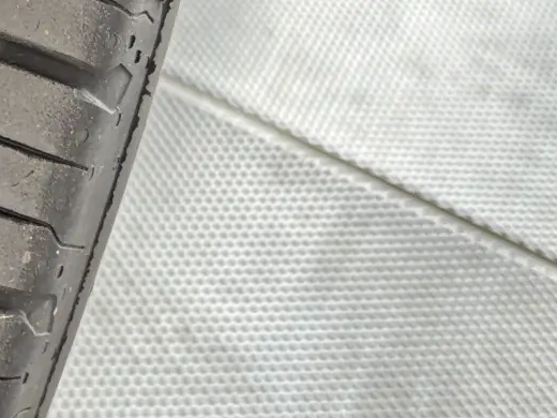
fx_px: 1545
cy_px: 310
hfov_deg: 17.9
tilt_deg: -47.5
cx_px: -314
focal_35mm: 96
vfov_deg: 15.3
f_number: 1.6
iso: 125
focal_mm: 5.96
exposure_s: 1/101
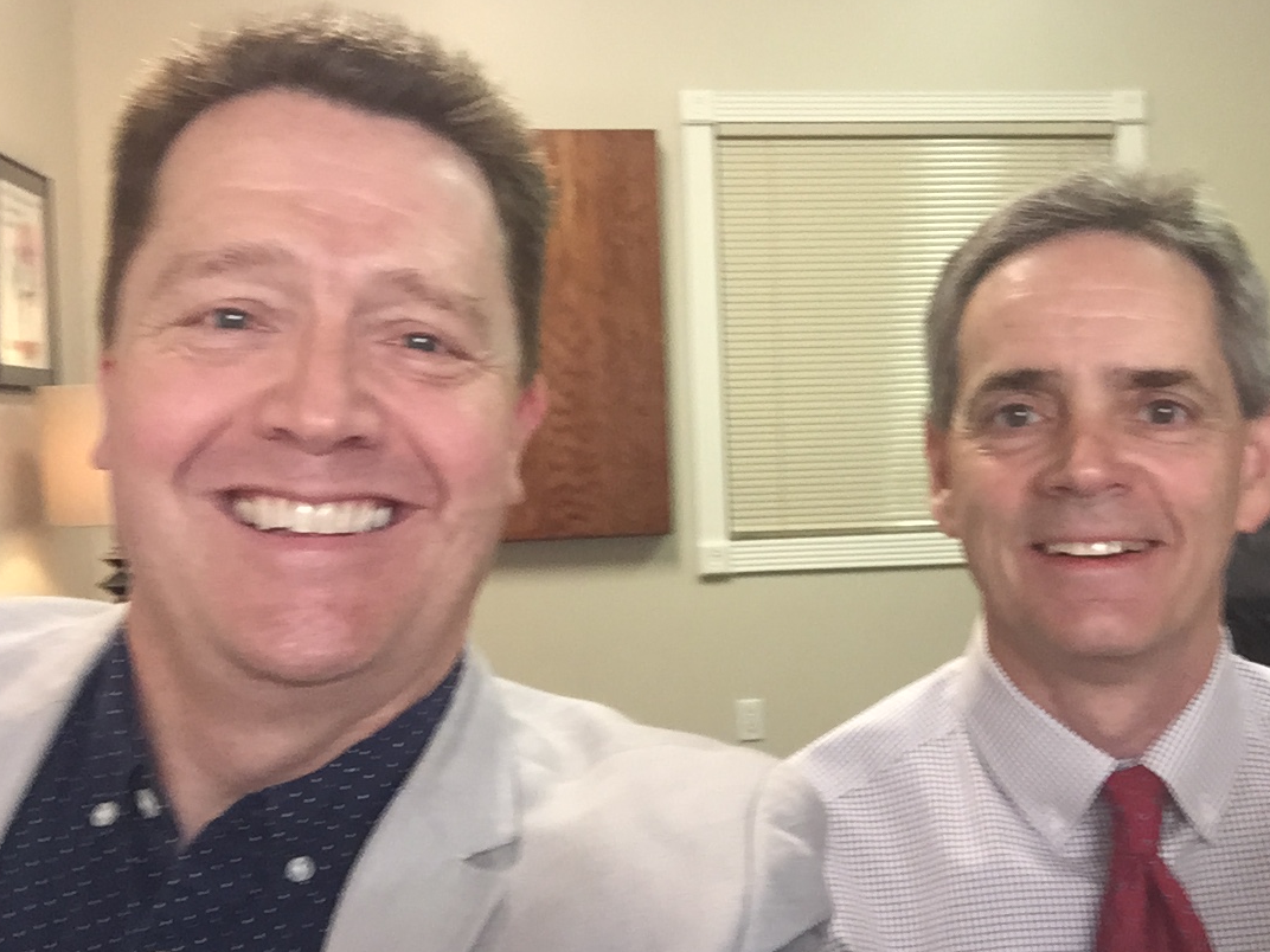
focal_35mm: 37
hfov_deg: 50.0
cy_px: 463
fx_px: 1357
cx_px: 726
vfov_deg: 38.7
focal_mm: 2.65
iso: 125
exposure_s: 1/30
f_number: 2.2
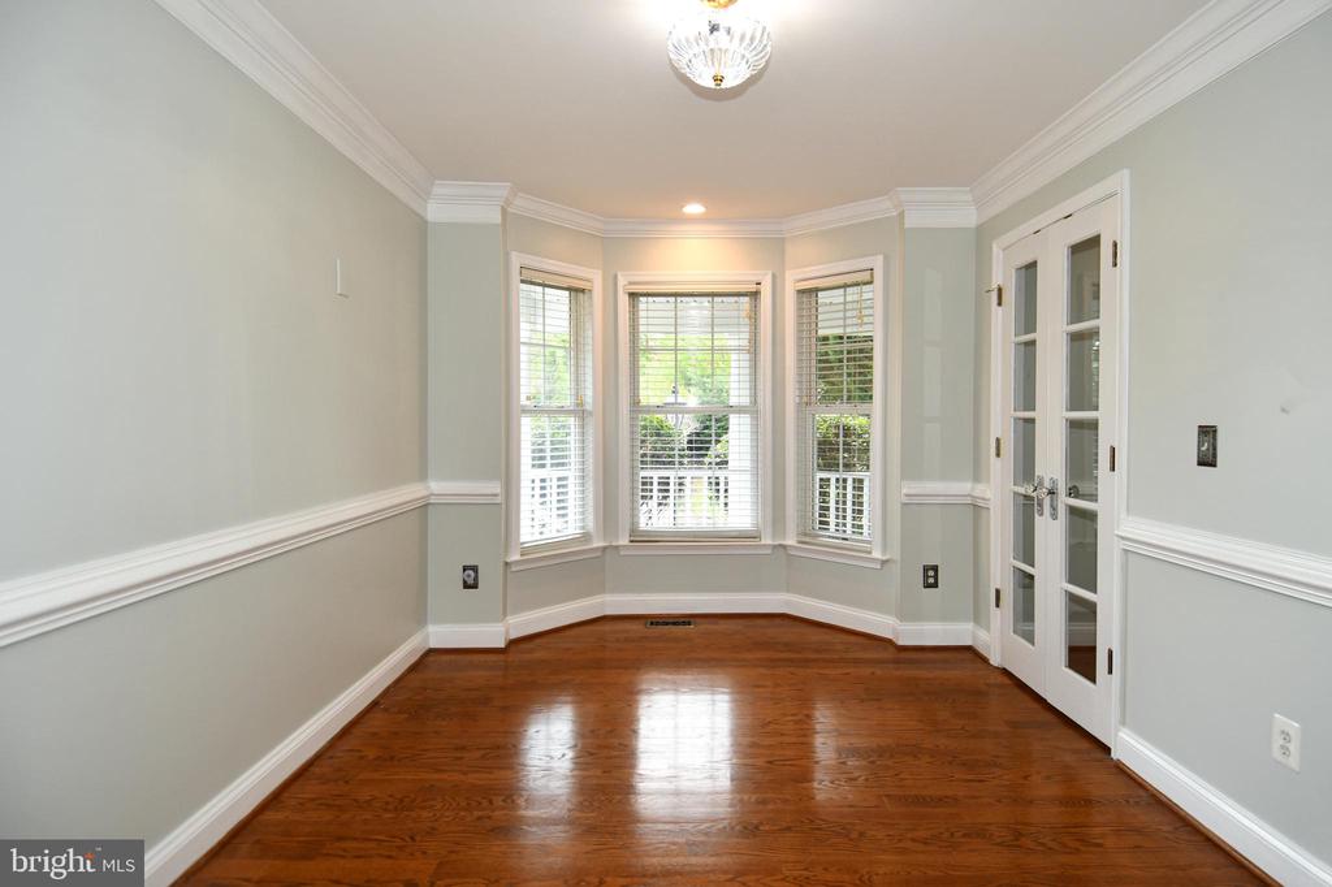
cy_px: 444
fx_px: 666
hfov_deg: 90.0
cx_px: 666
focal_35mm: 18
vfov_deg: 67.3
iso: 220
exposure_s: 1/60
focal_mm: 12
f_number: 4
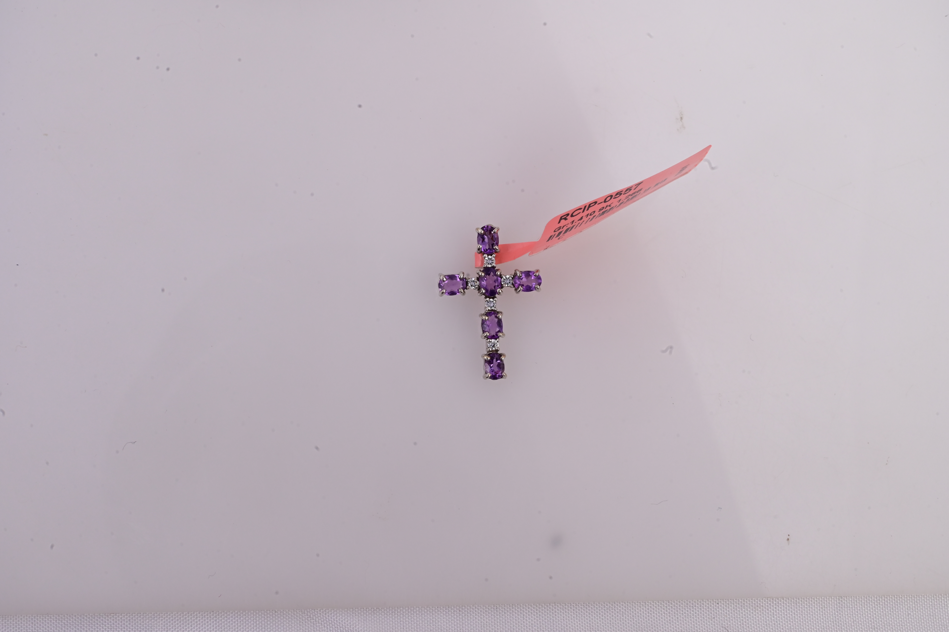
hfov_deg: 28.9
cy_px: 316
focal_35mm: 70
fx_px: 1844
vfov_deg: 19.4
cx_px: 474
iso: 1250
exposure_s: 1/80
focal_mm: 70
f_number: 20
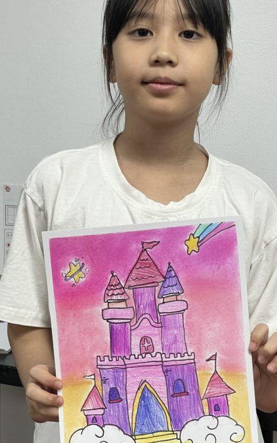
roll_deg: -1.8
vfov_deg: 26.5
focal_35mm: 78
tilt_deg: -3.7
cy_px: 211
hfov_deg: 16.7
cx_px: 151
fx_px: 942
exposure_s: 1/100
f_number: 2
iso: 80
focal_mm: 6
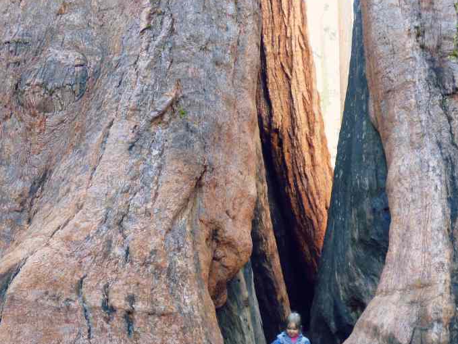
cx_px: 221
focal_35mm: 46
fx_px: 609
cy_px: 231
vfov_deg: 31.3
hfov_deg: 41.2
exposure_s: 1/40
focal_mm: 4.61
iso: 400
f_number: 3.1
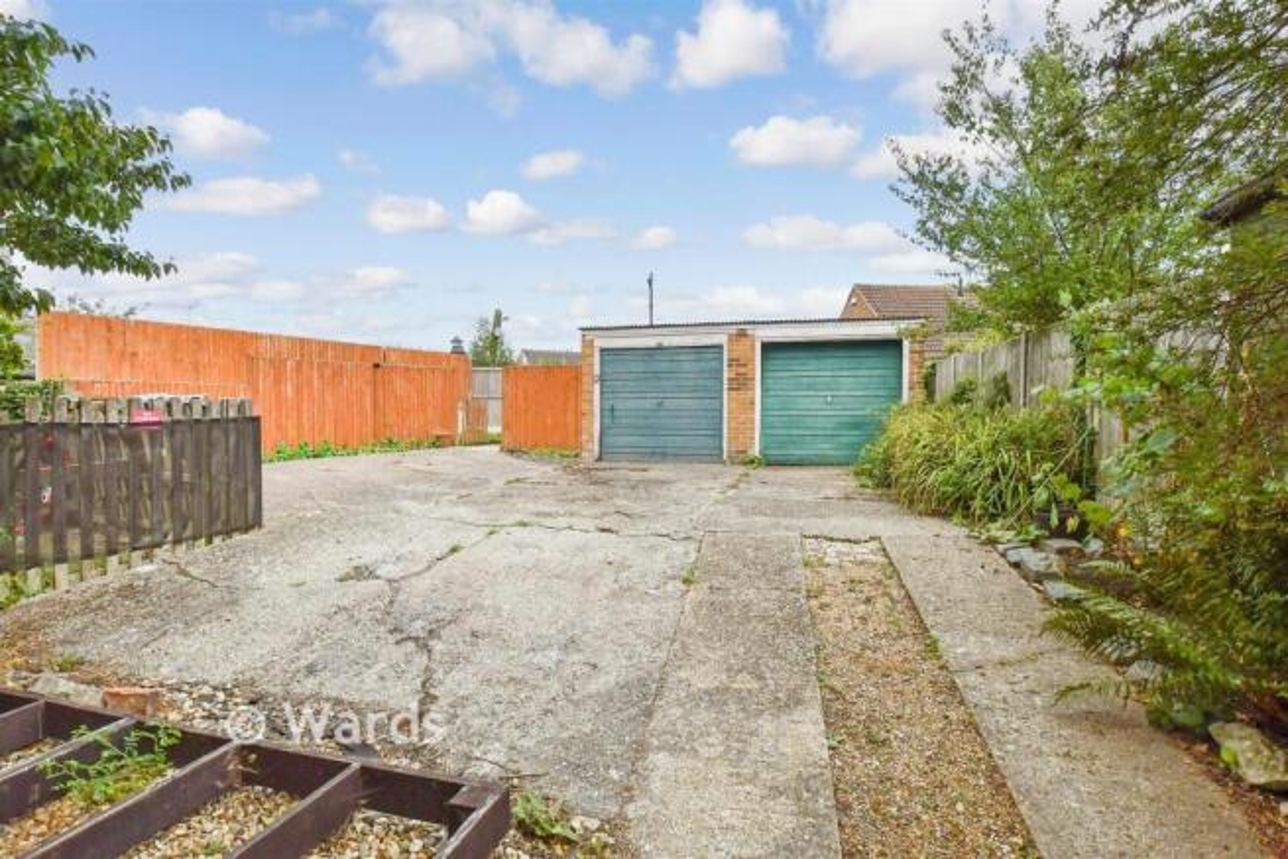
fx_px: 537
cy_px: 430
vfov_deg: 77.4
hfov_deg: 100.4
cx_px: 644
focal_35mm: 15
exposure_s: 1/800
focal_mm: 10
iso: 400
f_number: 8
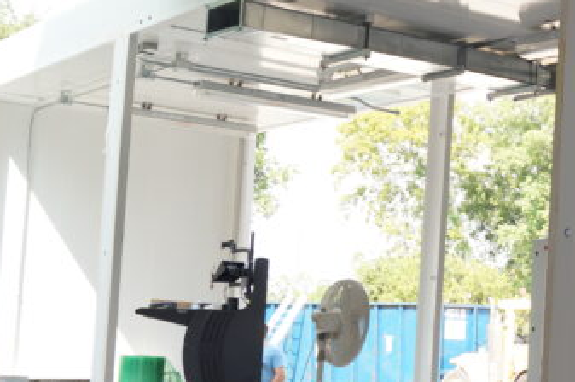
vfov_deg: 17.6
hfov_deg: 24.0
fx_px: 1229
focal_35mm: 77
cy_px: 255
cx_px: 689
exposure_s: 1/80
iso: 100
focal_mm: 18
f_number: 4.5
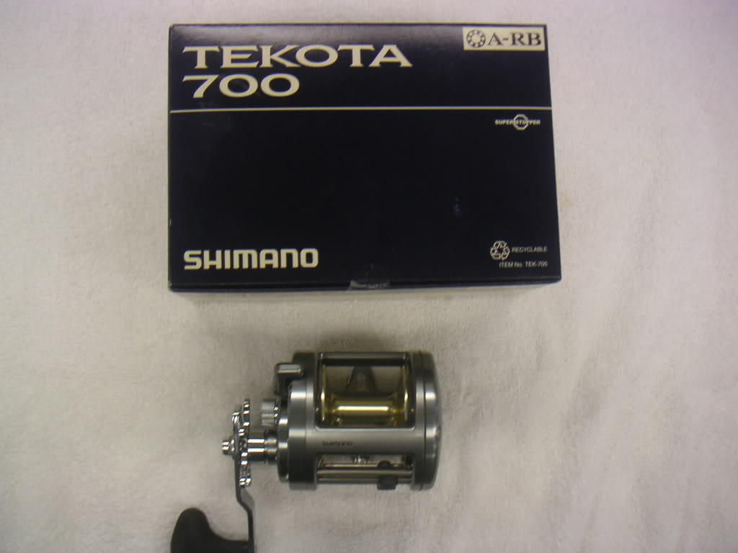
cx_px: 369
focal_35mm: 38
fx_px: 810
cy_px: 276
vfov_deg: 37.7
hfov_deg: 49.0
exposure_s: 1/45
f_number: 2.8
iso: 50
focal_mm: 6
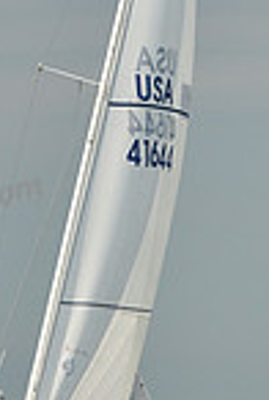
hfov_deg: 3.0
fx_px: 5131
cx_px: 185
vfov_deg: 4.5
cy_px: 47
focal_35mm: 460
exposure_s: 1/1000
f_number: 6.3
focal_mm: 116
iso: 320
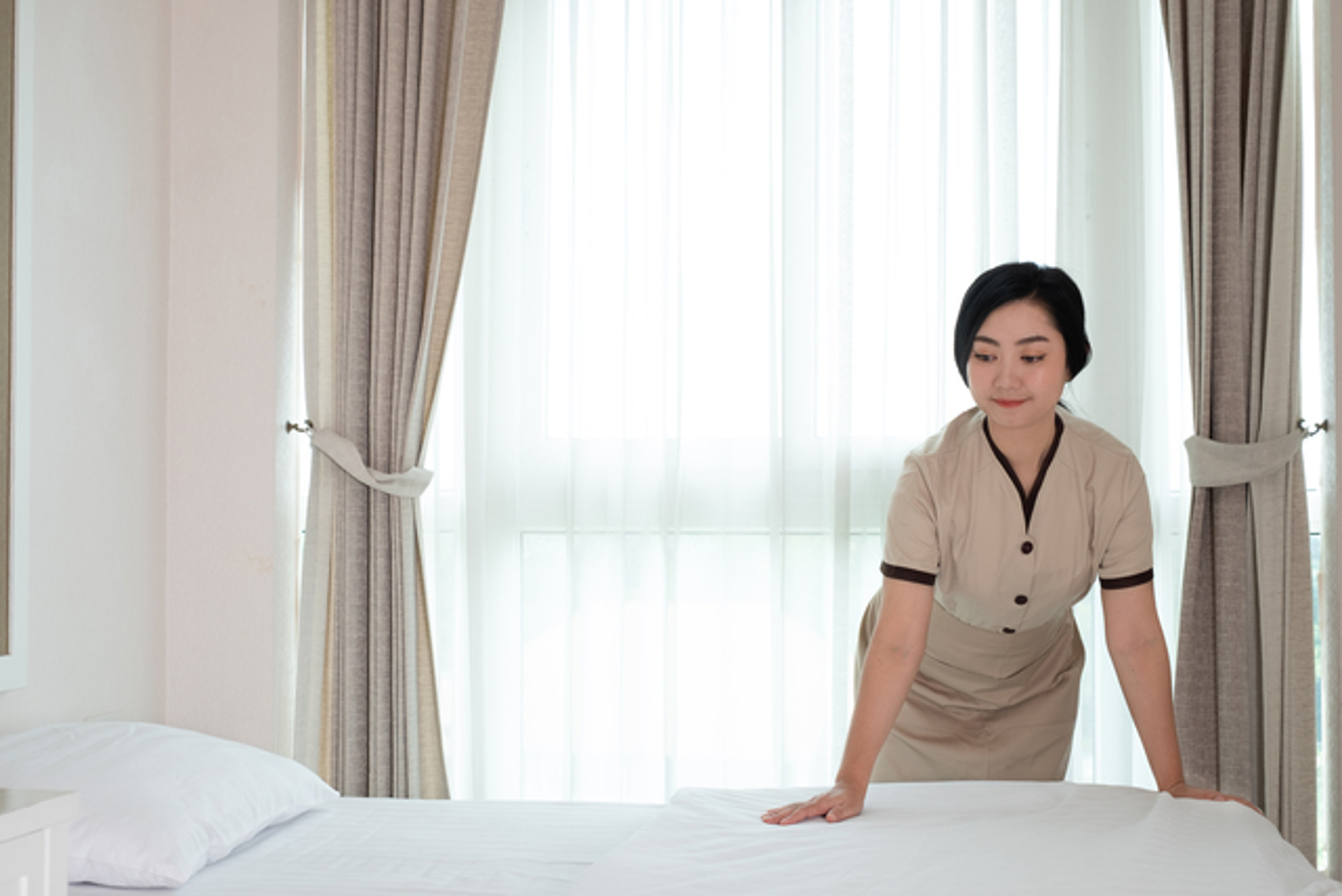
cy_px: 448
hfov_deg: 37.5
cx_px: 671
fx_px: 1976
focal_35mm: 53
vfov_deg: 25.5
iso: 200
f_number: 6.4
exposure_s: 1/30
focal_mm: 35
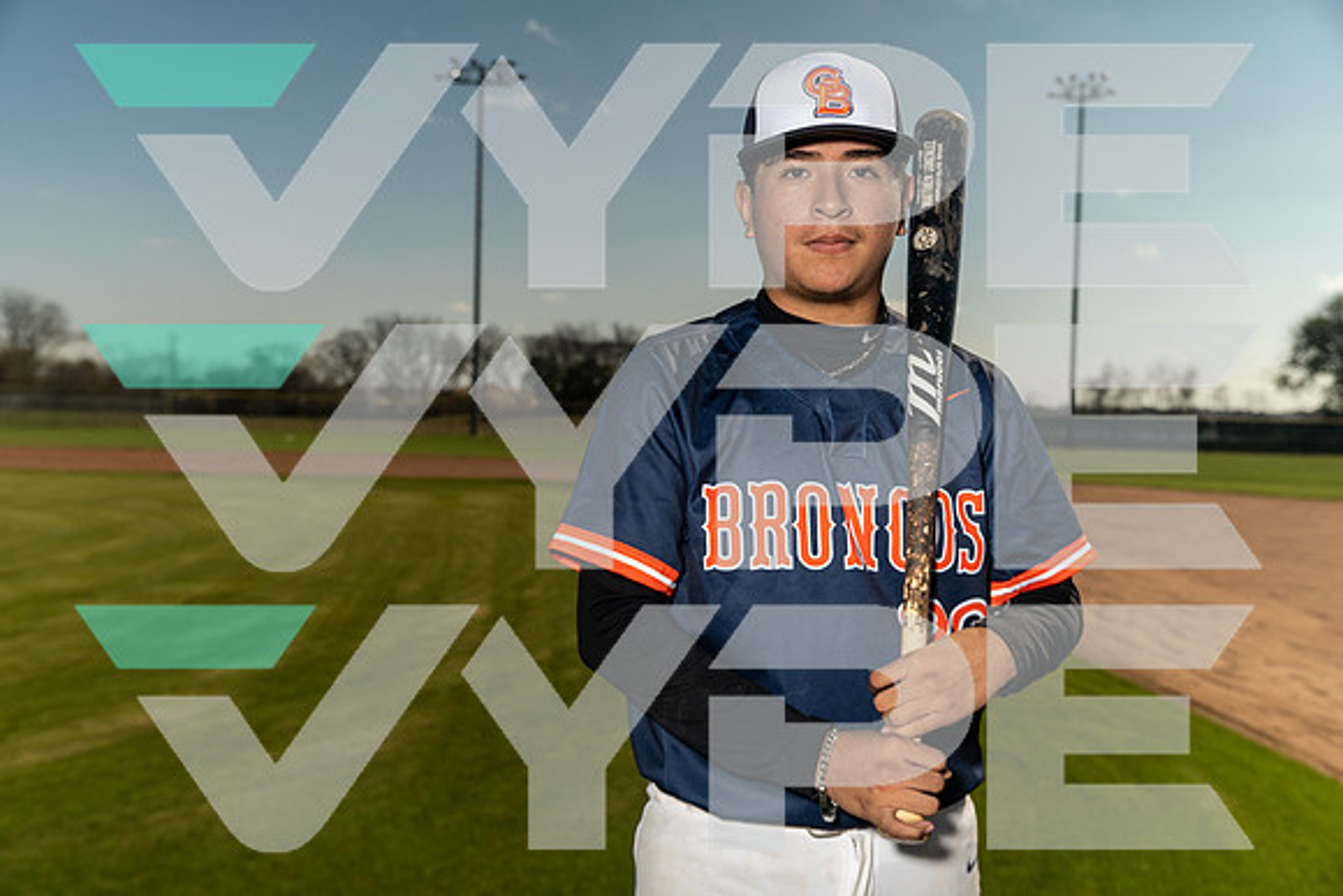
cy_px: 448
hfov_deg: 51.9
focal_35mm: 37
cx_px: 672
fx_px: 1381
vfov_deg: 36.0
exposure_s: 1/200
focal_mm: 37
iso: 500
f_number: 5
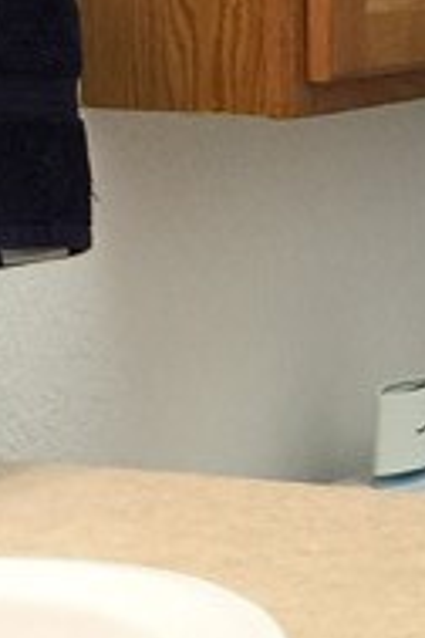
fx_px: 2886
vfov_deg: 12.6
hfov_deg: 7.8
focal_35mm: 163
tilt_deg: -6.9
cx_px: 1005
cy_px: 179
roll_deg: +0.0
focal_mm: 4.15
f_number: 2.2
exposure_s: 1/30
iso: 40
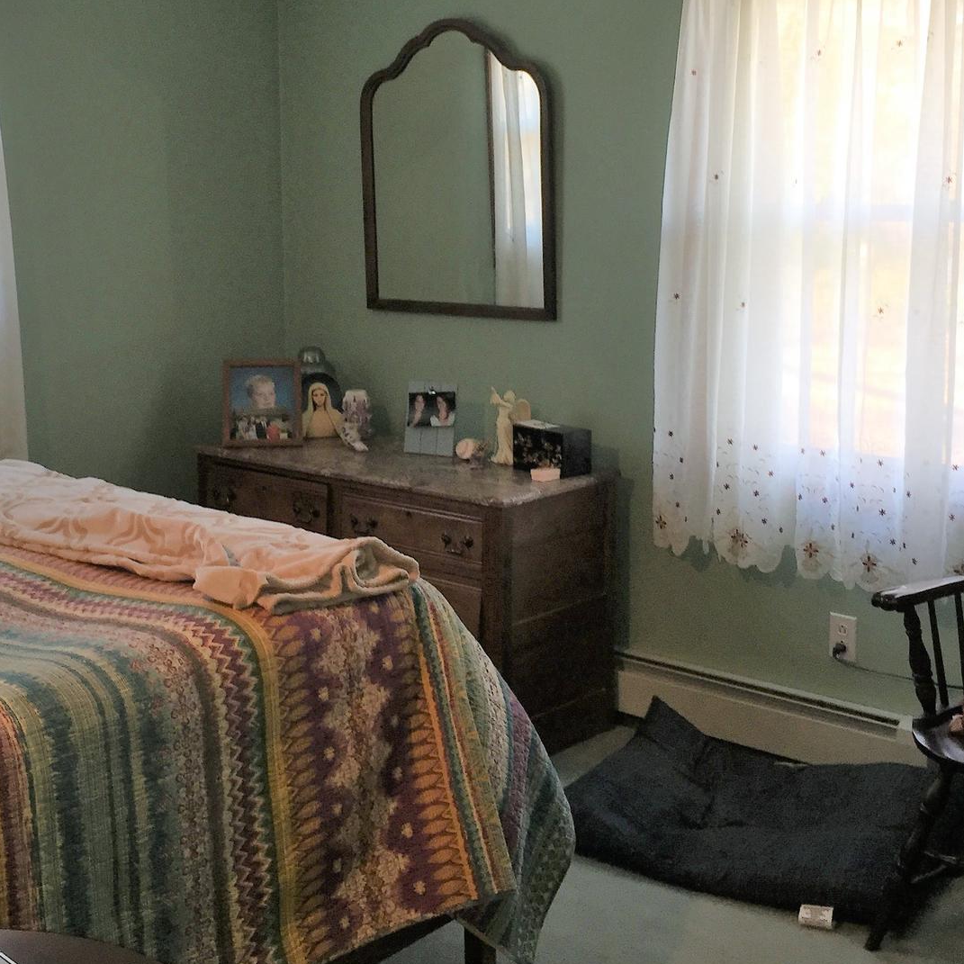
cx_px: 358
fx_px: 1544
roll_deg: +0.6
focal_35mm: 49
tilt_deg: -6.0
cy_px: 342
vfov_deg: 34.4
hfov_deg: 34.5
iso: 32
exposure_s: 1/39
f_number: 2.2
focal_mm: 4.15
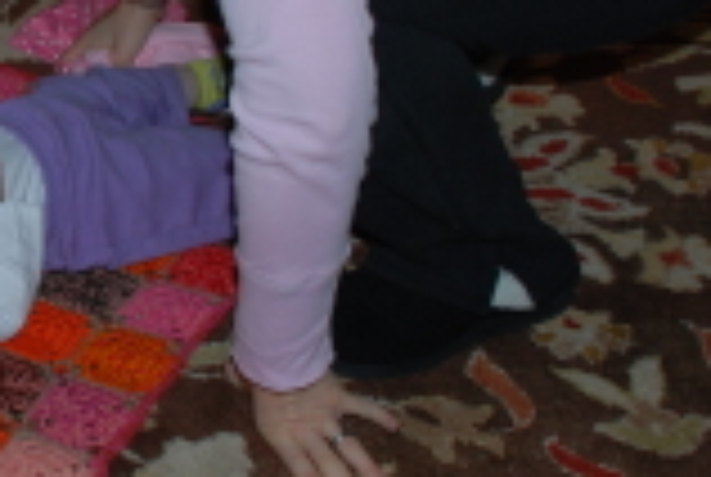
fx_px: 1820
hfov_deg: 20.8
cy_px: 117
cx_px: -108
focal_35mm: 92
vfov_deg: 14.9
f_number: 3.8
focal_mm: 20
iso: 200
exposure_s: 1/60
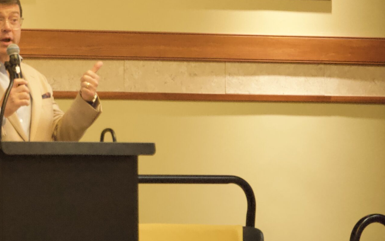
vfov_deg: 3.6
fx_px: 3861
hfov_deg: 5.7
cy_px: 33
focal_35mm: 368
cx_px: 2
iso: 3200
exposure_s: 1/30
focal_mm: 120
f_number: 5
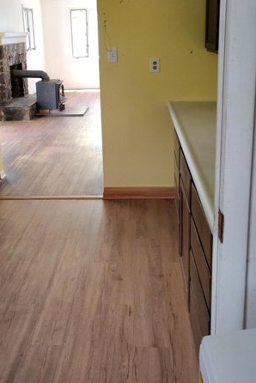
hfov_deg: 31.2
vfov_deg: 45.1
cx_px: 115
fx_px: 458
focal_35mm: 43
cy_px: 152
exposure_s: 1/60
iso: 469
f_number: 1.8
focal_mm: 5.56
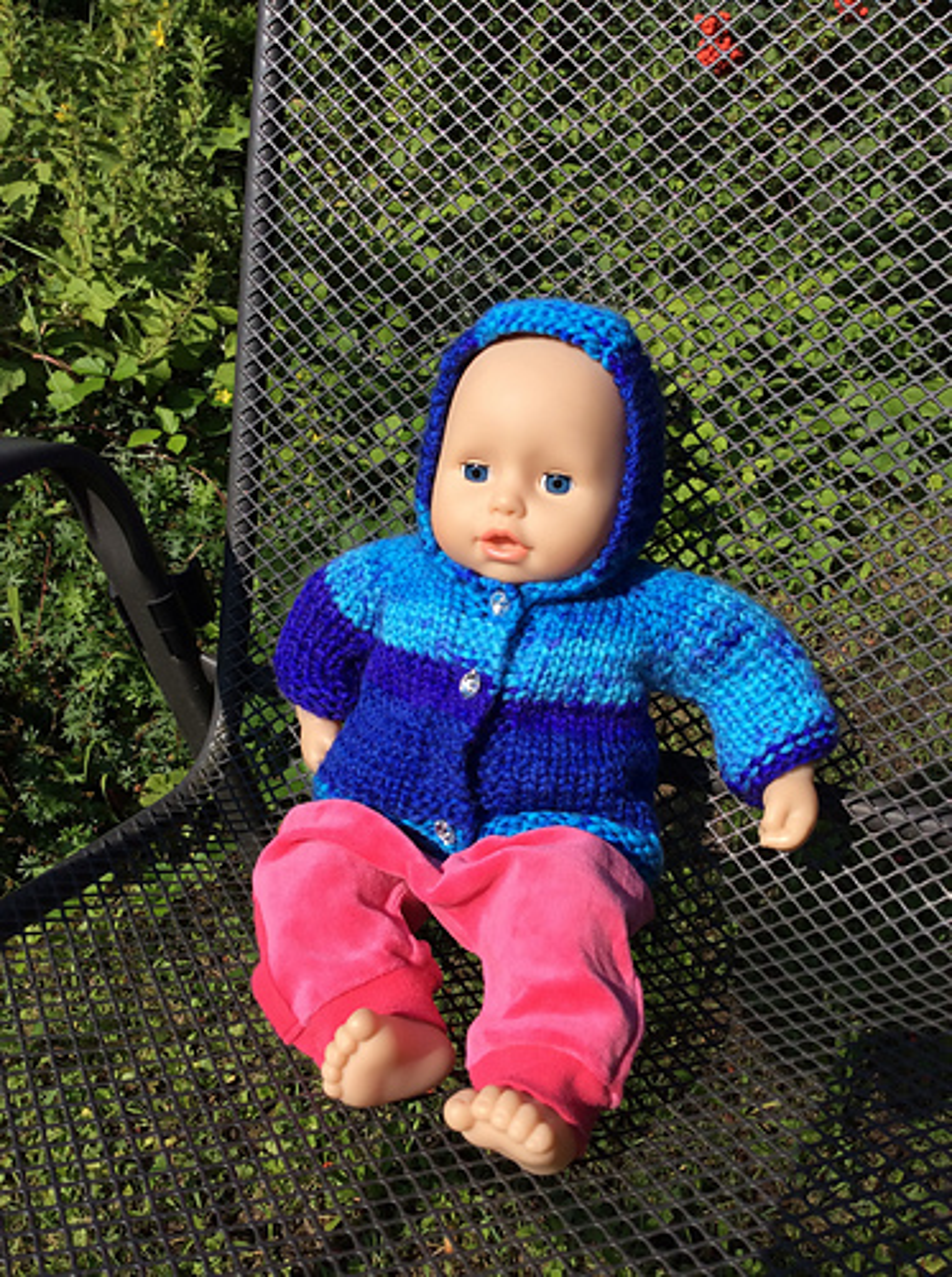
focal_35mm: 32
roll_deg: +2.6
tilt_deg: -25.5
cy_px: 638
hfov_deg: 44.0
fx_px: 1177
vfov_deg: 56.9
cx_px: 476
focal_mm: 3.3
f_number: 2.4
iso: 32
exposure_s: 1/1634
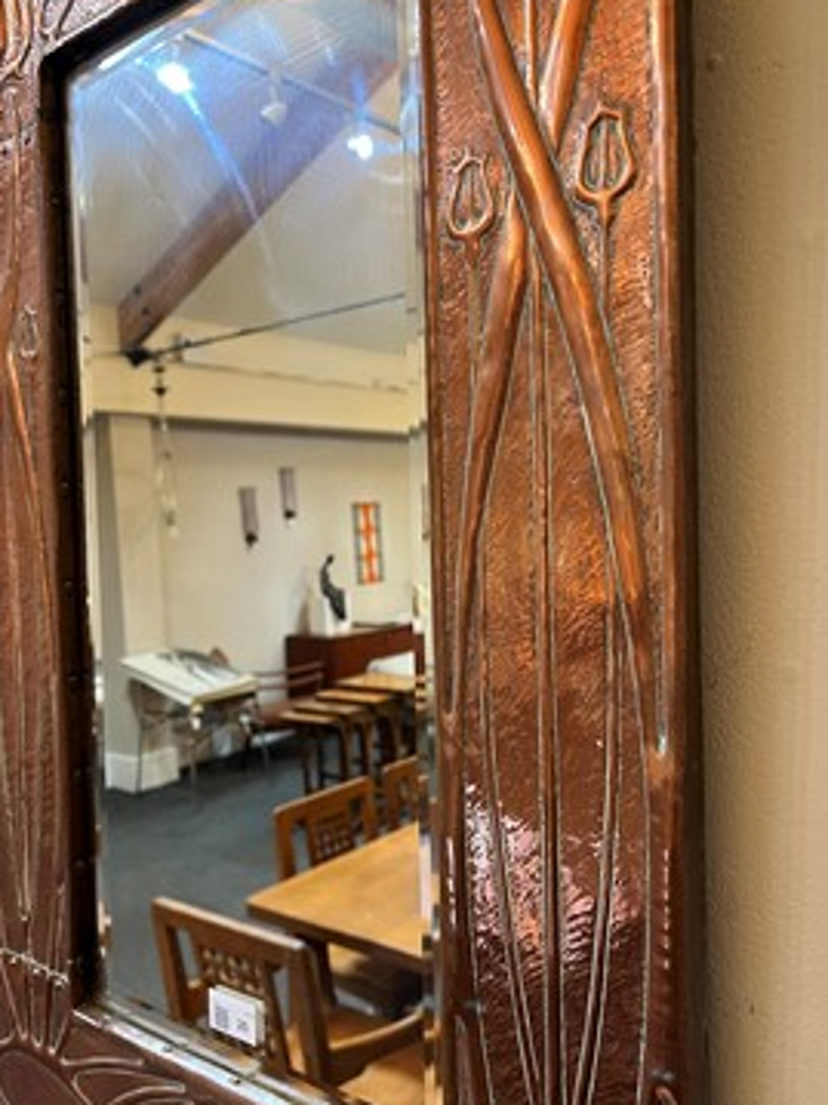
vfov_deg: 61.6
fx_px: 925
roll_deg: +1.0
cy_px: 579
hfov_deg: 48.2
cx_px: 406
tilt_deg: -0.4
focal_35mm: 29
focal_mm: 5.1
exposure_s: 1/50
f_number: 1.6
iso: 100
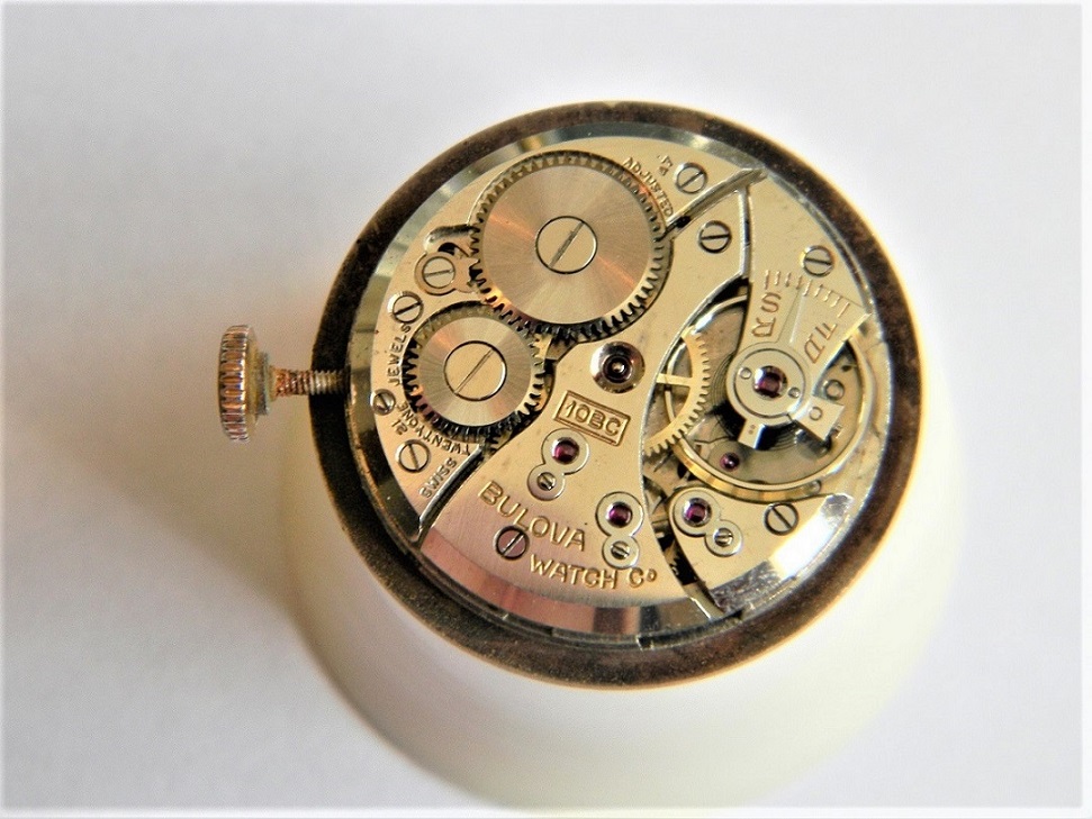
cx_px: 546
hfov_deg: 23.5
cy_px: 410
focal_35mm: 83
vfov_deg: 17.8
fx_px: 2619
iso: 124
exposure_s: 1/30
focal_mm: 15.1
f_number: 4.5
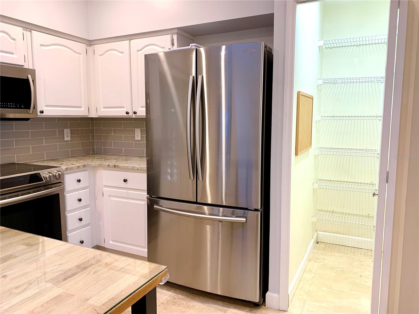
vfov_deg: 53.1
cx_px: 210
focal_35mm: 26
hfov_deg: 67.3
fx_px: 315
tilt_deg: -6.3
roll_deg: +0.4
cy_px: 157
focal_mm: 4.25
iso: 100
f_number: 1.8
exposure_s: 1/60
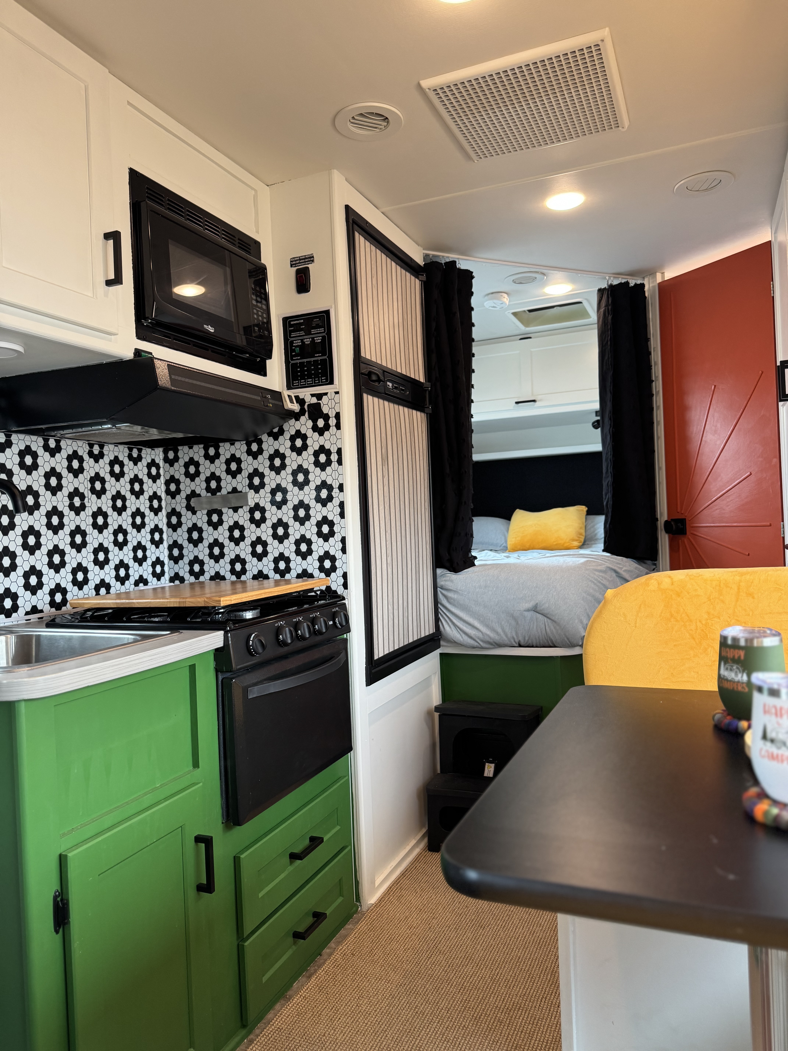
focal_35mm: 24
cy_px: 526
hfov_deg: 56.8
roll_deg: +3.2
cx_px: 394
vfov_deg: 71.6
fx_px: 728
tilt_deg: +1.4
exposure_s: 1/60
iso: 250
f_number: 1.78
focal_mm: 6.76
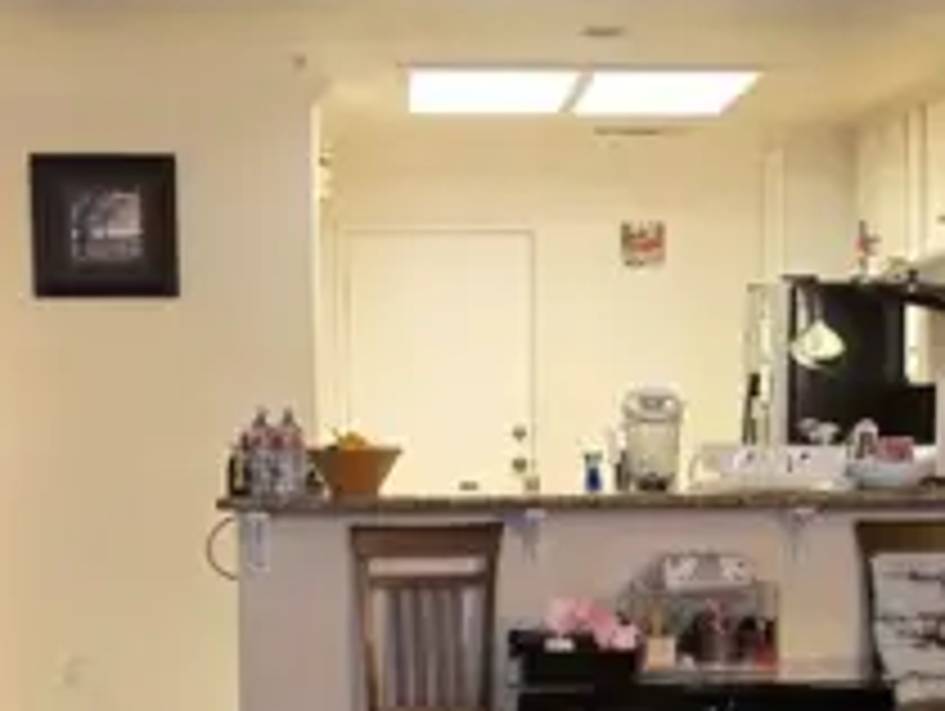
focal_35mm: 84
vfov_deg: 17.5
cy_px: 562
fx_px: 2296
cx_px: 648
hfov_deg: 23.1
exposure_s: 1/120
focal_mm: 5.4
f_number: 1.8
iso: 400
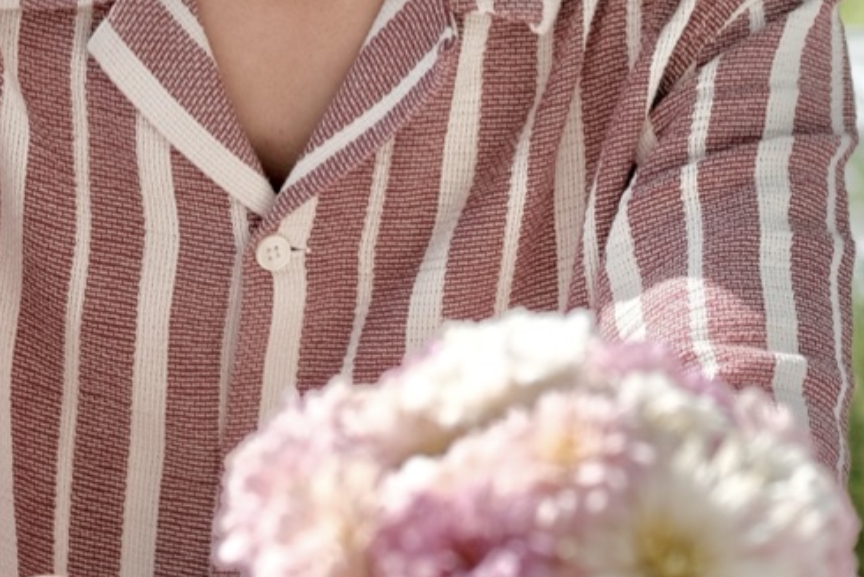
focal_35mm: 173
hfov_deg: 11.9
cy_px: -166
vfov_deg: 7.8
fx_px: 4153
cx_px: 557
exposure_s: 1/3200
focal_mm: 35
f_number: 2.2
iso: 160
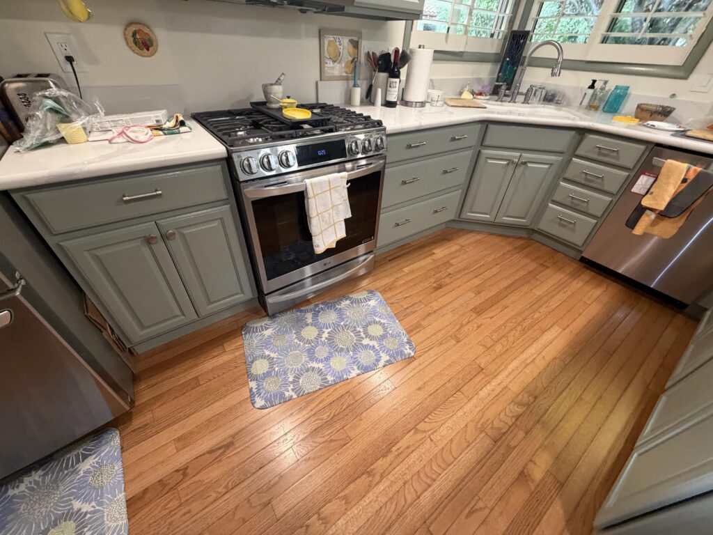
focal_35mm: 14
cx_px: 356
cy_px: 268
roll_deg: -2.9
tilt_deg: -37.0
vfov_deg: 85.7
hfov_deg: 102.1
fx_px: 288
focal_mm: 2.22
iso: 320
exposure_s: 1/60
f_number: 2.2
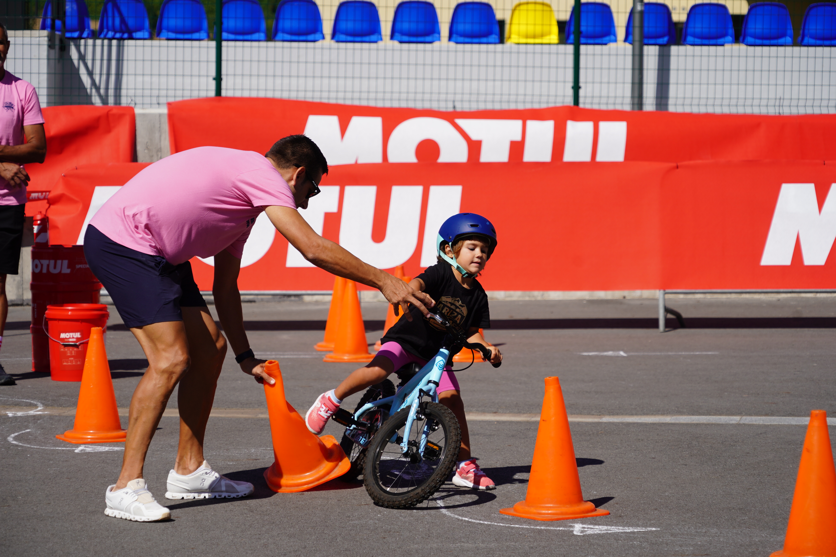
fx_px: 2879
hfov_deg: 16.5
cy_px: 278
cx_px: 418
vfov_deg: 11.1
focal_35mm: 124
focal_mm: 124
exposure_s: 1/640
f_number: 6.3
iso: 100
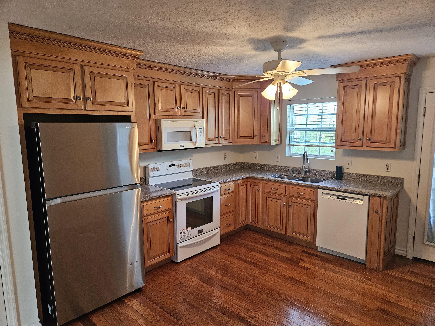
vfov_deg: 58.9
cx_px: 218
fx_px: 289
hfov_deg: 73.9
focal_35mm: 23
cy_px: 163
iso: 500
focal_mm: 5.4
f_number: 1.8
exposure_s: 1/120
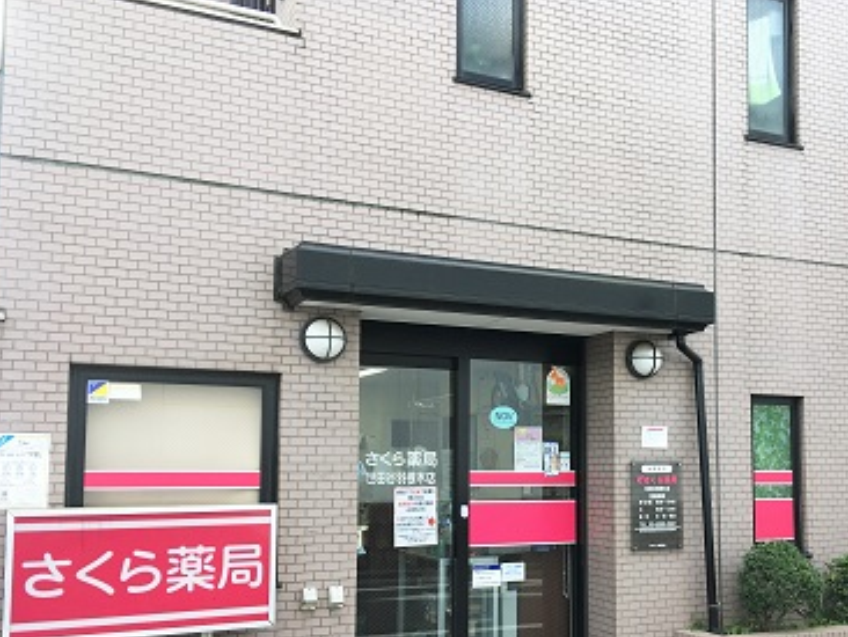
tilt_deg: +5.4
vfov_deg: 37.6
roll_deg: -0.2
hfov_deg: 48.7
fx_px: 932
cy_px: 389
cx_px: 496
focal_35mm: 38
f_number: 2.2
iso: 25
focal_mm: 4.15
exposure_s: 1/120
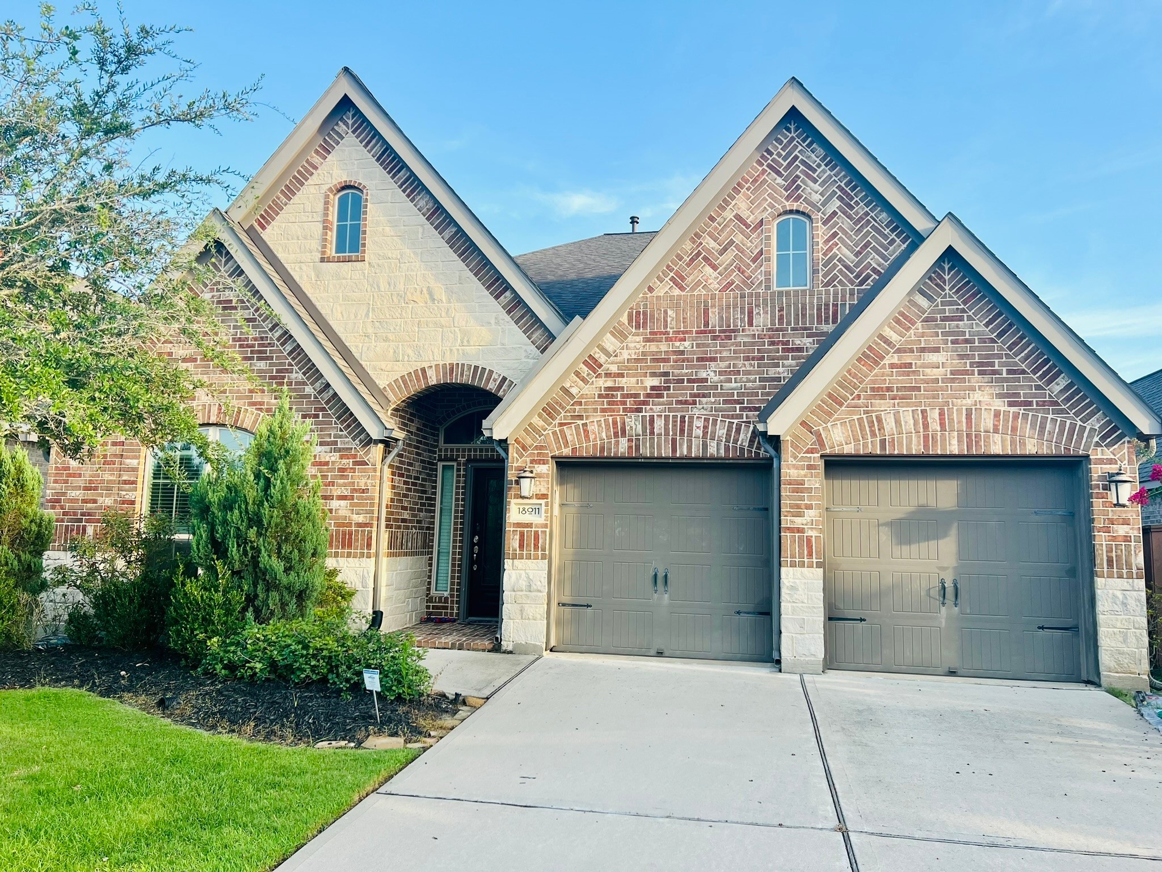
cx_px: 581
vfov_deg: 53.1
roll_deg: -1.6
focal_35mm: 26
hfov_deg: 67.3
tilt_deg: +7.3
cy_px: 436
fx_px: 873
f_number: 1.5
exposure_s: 1/709
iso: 50
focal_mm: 5.7
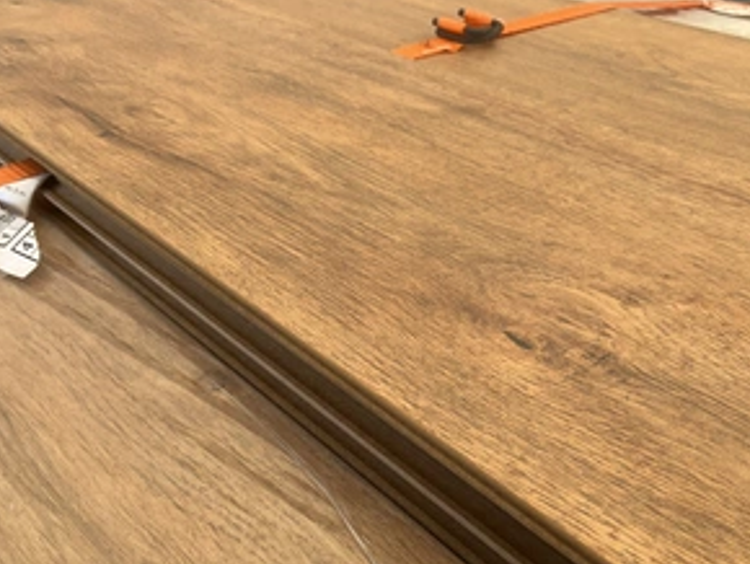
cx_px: 341
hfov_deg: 46.7
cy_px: 272
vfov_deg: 36.0
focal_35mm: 40
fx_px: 867
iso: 20
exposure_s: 1/138
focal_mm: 3
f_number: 1.8
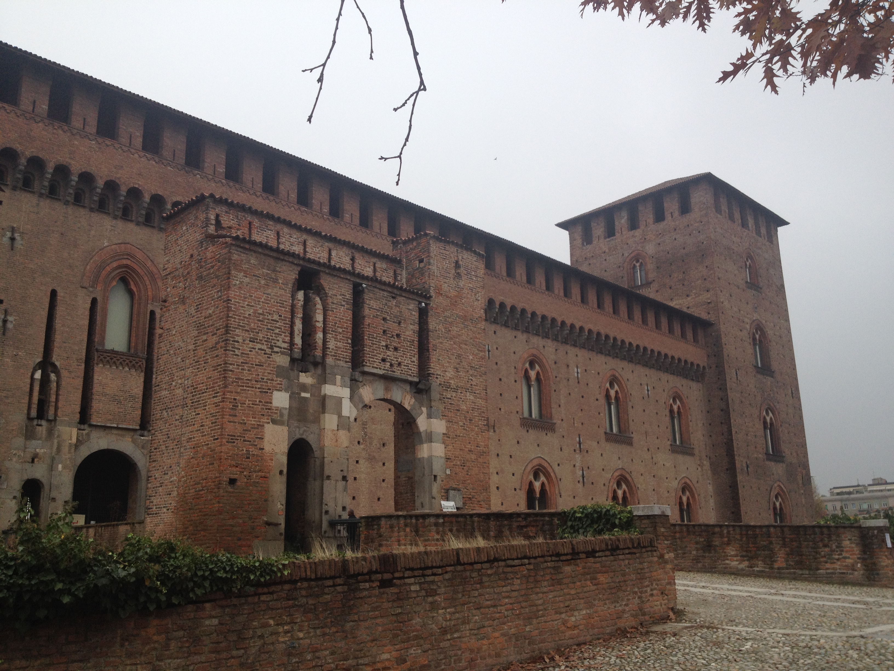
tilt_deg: +14.4
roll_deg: +0.3
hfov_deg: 52.6
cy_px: 336
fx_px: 904
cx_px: 447
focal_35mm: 35
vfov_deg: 40.7
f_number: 2.4
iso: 50
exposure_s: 1/386
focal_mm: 4.28
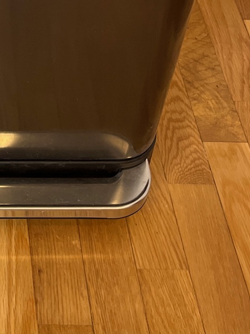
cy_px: -92
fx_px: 809
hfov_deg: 16.6
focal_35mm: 84
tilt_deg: -37.8
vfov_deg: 21.3
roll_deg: +0.8
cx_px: -71
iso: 125
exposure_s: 1/117
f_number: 1.6
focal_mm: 5.1
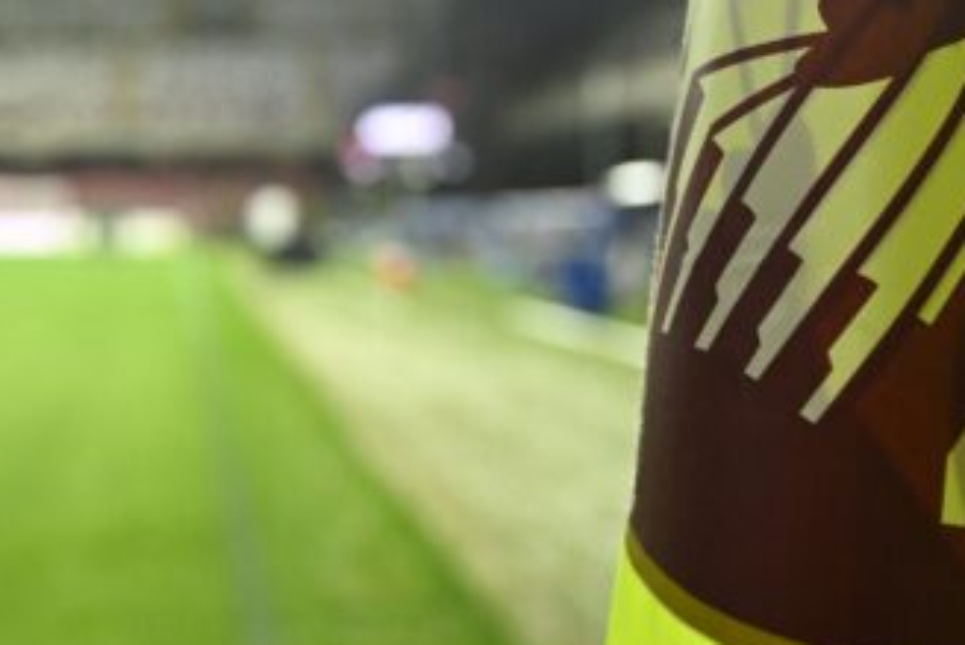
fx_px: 2011
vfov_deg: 17.7
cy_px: -7
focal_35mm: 75
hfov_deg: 25.0
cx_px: -109
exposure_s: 1/500
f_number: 2.8
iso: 2000
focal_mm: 24
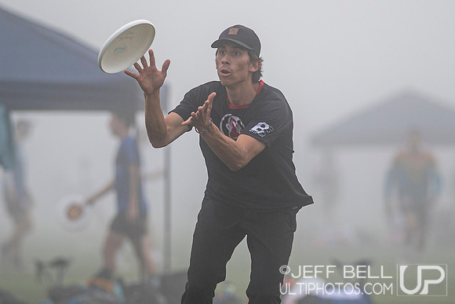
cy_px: 100
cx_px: 277
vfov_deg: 2.8
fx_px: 6190
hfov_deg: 4.2
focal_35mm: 490
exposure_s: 1/1000
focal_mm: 210
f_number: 2.8
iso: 100
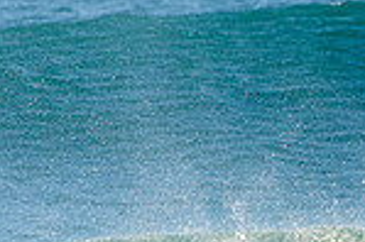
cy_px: 407
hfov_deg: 1.1
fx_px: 19739
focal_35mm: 1949
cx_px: 39
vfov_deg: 0.7
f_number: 5.6
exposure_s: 1/1600
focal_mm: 500
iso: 250
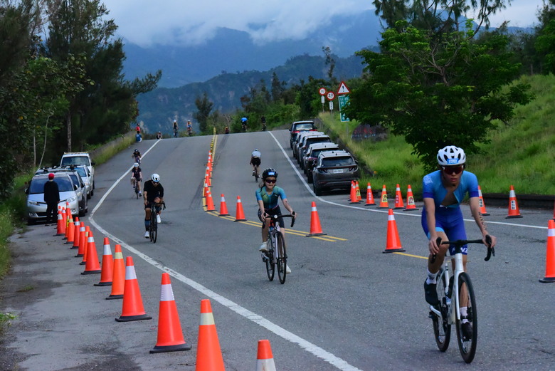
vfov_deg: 10.2
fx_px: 2082
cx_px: 278
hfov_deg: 15.2
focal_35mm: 135
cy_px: 186
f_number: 16
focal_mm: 135
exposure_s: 1/4000
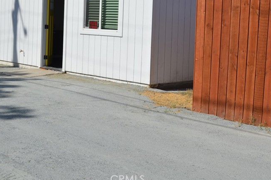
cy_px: 42
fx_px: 466
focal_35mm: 62
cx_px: 106
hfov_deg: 32.3
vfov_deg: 21.6
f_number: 9
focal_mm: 26
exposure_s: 1/320
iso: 100
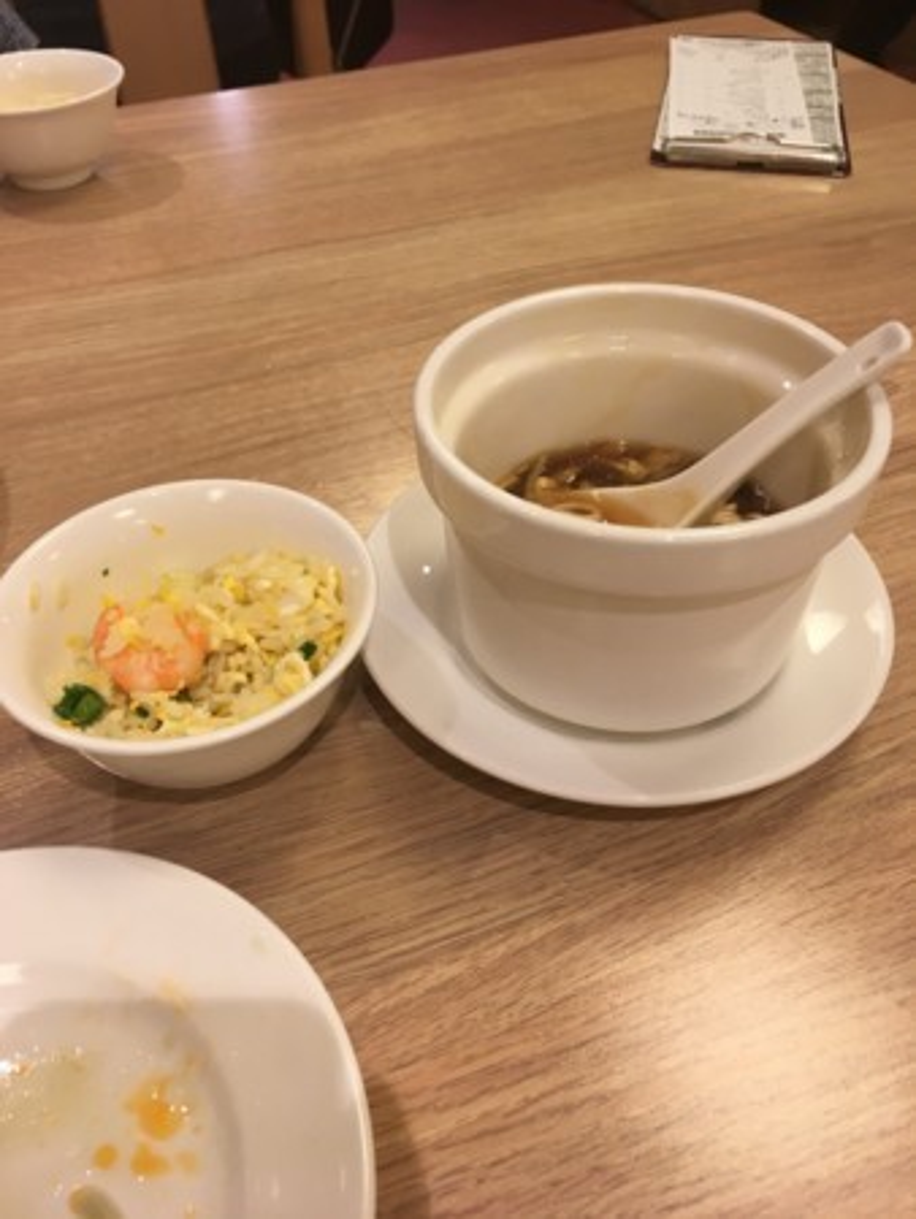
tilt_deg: -42.6
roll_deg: +0.7
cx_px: 458
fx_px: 1022
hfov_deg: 48.3
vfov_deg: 61.6
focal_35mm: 29
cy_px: 610
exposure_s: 1/30
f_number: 2.2
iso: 50
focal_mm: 4.15
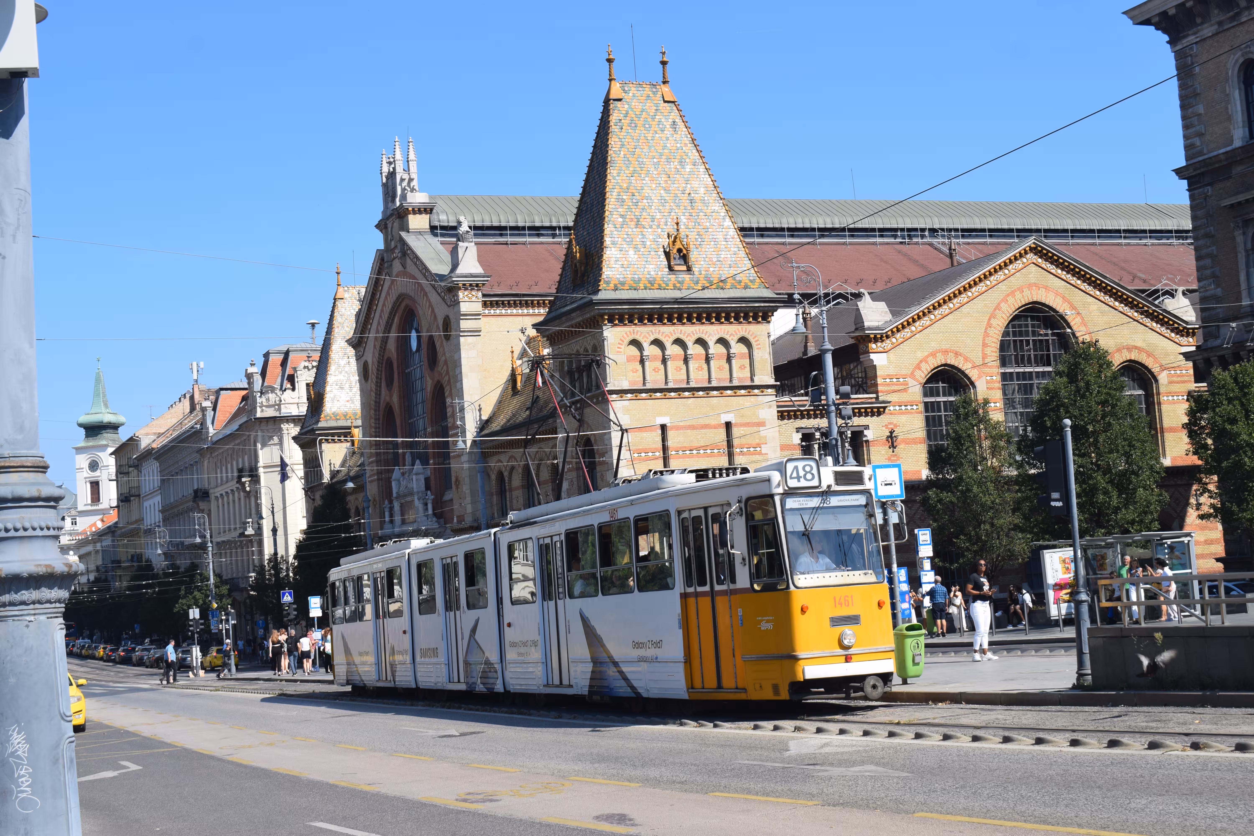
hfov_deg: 38.9
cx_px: 627
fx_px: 1776
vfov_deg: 26.5
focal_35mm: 51
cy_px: 418
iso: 200
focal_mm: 34
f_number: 10
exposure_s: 1/400
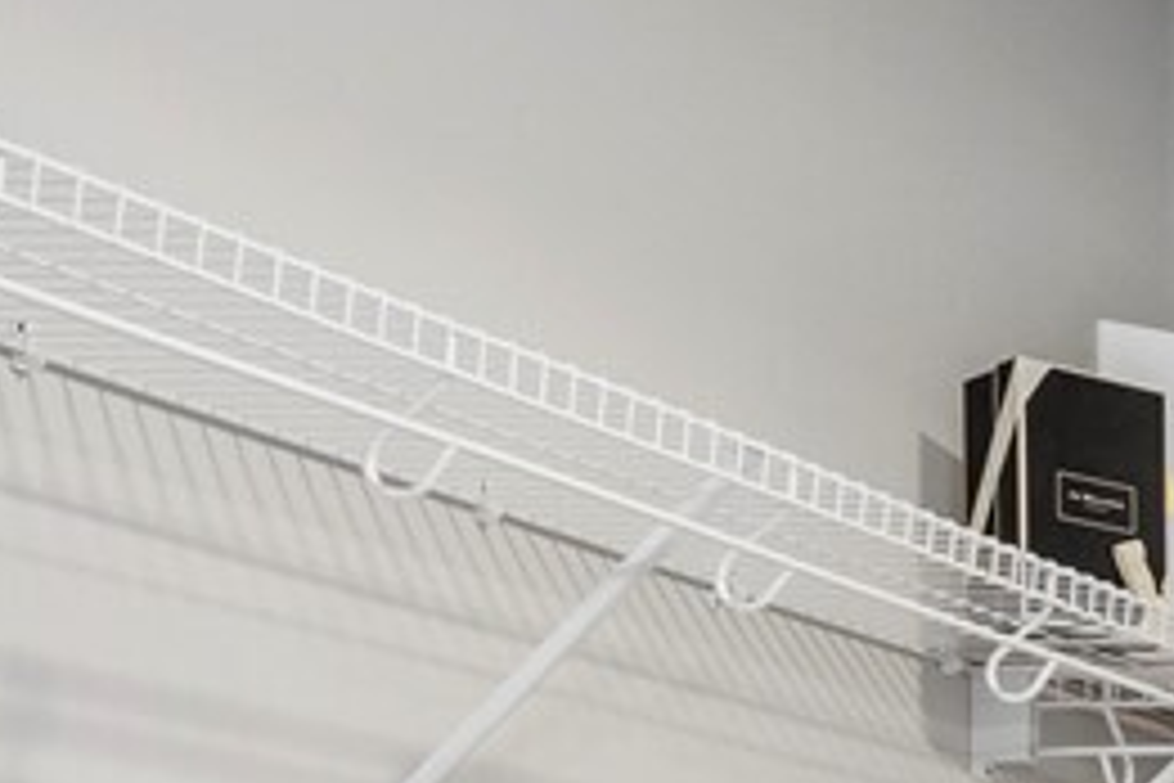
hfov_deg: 14.0
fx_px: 3391
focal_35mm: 104
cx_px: 2778
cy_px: 1424
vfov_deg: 12.1
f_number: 9
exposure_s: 1/3
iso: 800
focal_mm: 16
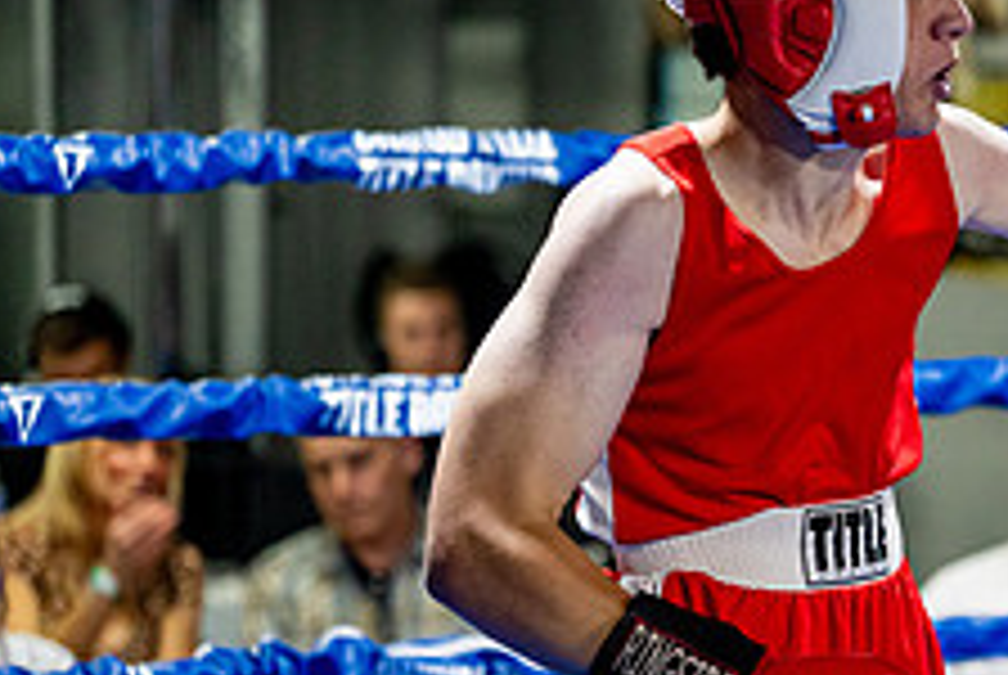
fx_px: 5579
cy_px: 538
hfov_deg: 10.1
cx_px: 1278
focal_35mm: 199
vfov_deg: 6.9
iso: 4000
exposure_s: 1/1000
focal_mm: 77
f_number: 2
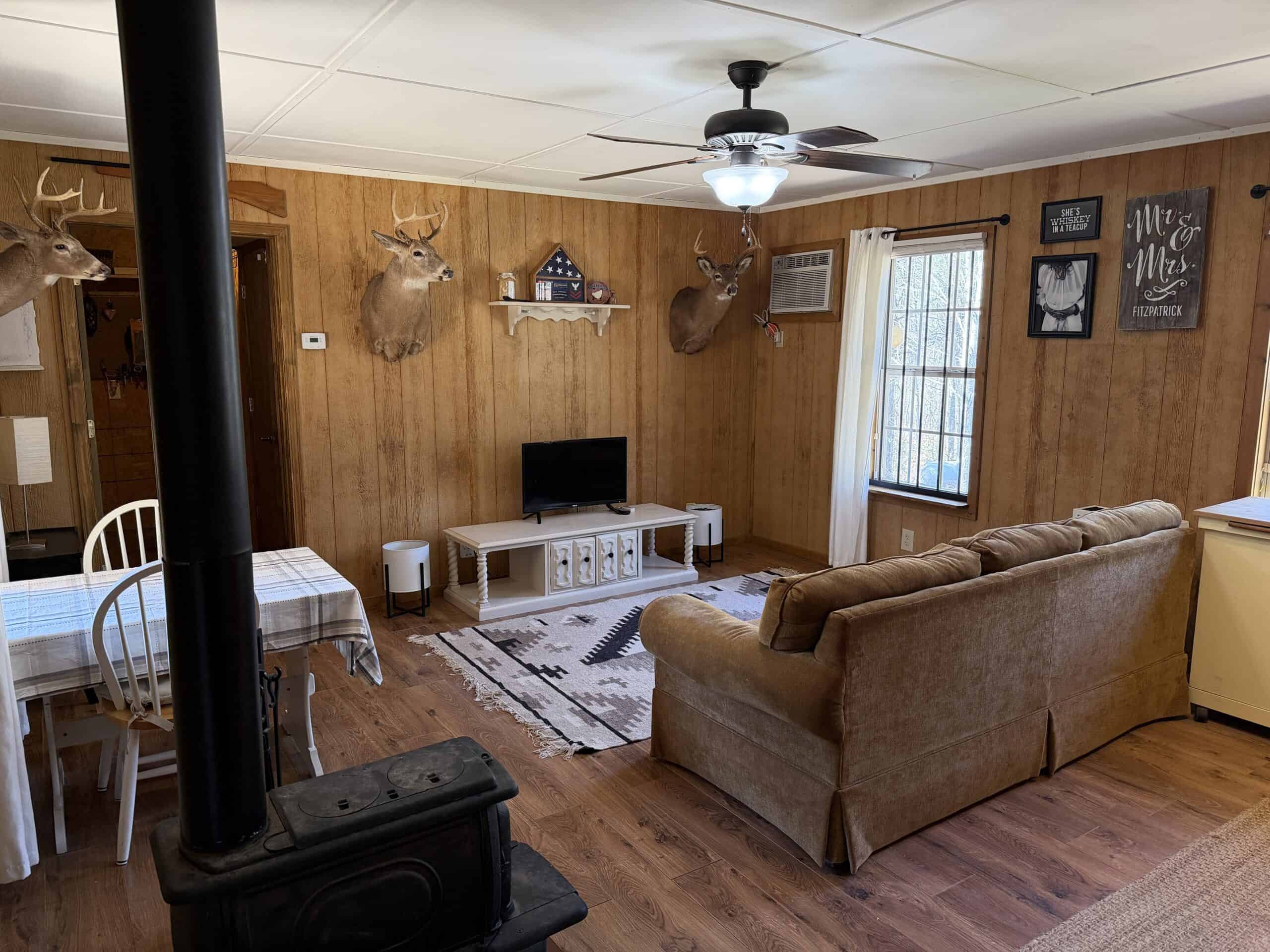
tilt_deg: -10.2
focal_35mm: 24
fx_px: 881
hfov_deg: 71.6
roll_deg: +1.4
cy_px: 476
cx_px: 635
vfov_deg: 56.8
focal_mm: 6.76
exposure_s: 1/120
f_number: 1.78
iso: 320
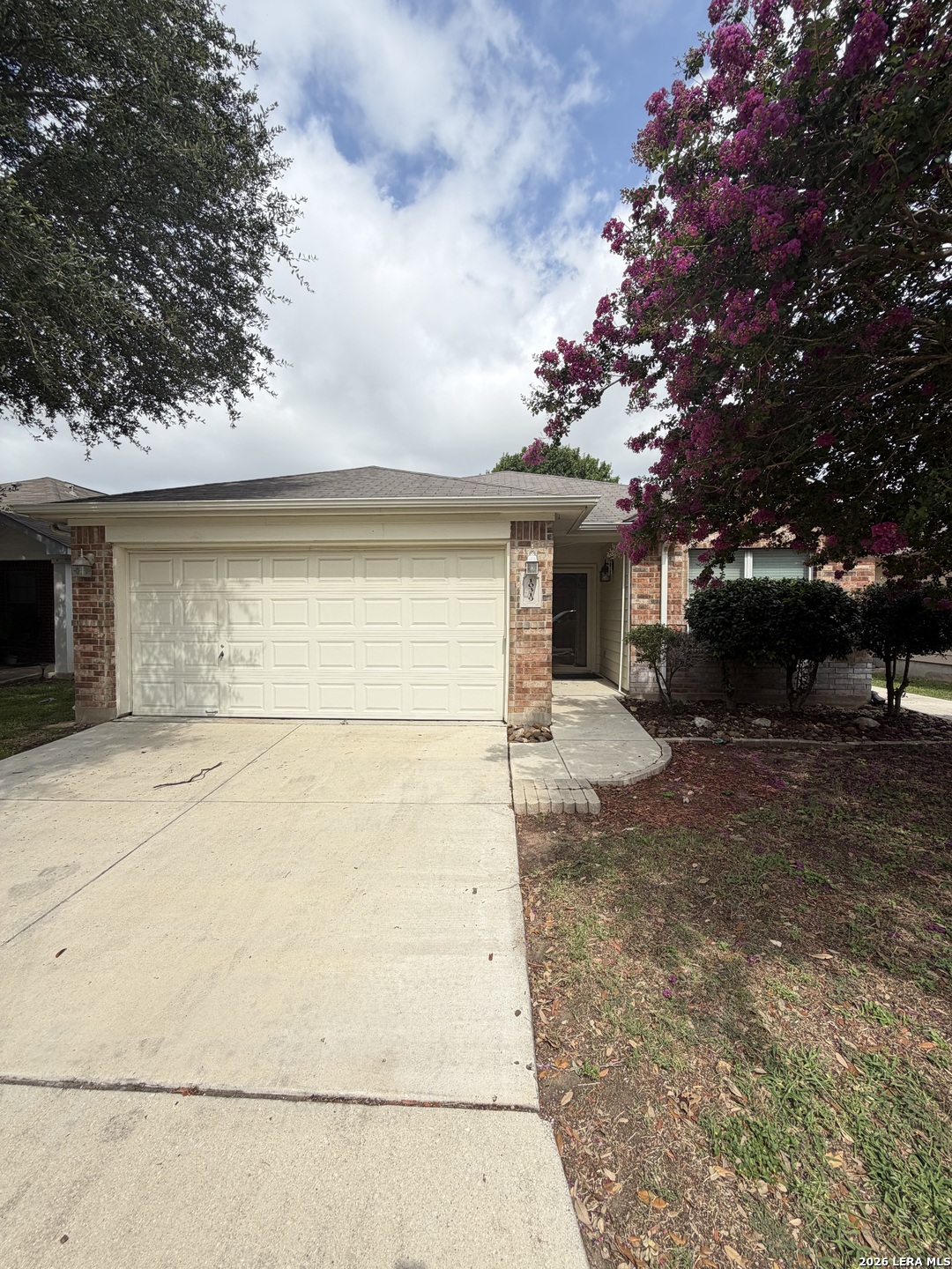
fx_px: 513
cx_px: 476
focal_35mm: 14
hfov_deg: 85.7
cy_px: 634
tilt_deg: -1.1
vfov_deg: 102.1
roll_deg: -0.1
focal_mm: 2.22
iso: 20
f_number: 2.2
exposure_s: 1/789
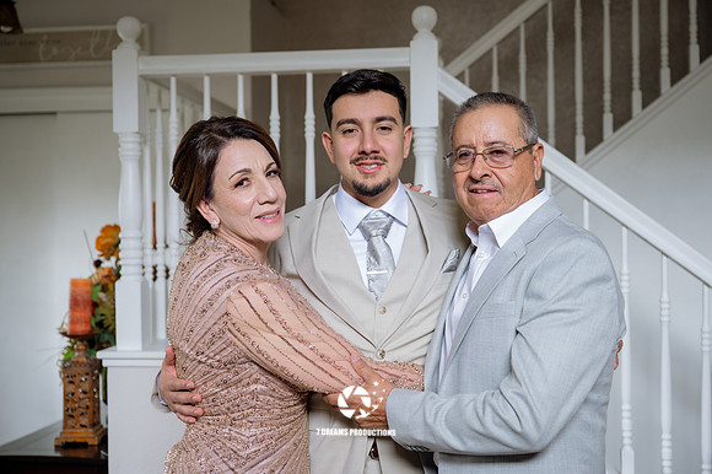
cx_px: 356
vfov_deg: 32.6
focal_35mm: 41
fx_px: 810
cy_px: 237
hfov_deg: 47.4
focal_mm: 41
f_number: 3.2
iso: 800
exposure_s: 1/100
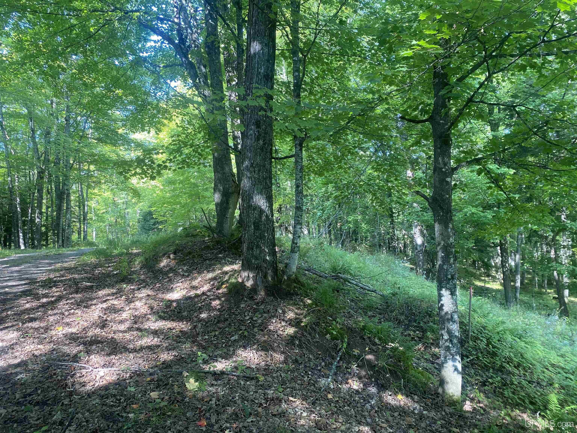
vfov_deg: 53.1
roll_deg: +2.4
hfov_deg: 67.3
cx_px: 288
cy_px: 216
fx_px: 433
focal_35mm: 26
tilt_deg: +3.8
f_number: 1.8
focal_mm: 4.25
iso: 100
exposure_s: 1/121
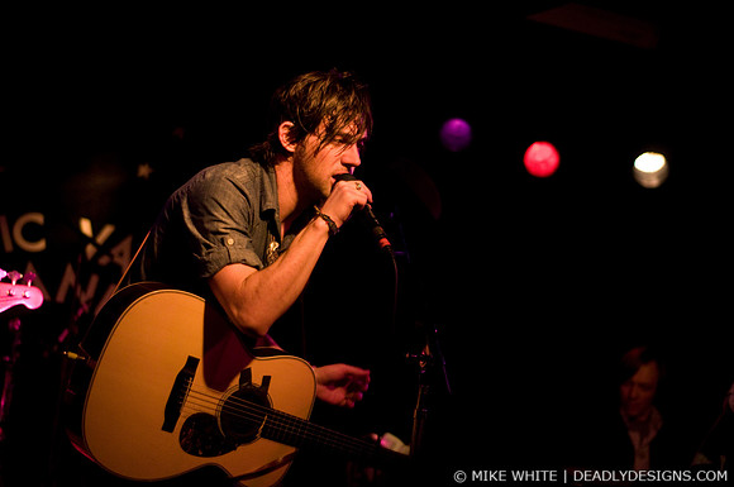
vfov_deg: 18.1
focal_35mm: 75
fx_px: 1527
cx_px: 367
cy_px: 244
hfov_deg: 27.0
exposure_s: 1/100
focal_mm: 50
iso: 1600
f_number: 1.8
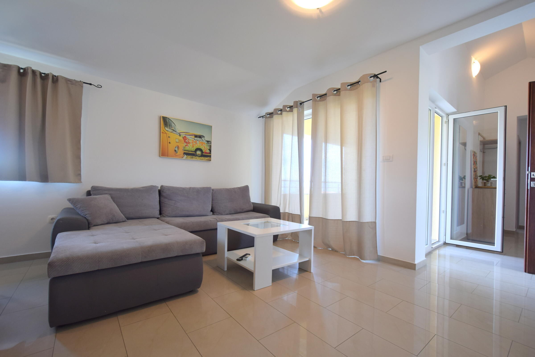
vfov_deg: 77.3
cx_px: 268
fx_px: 223
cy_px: 178
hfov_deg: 100.4
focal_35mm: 15
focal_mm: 10
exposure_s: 1/80
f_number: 4.5
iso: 400
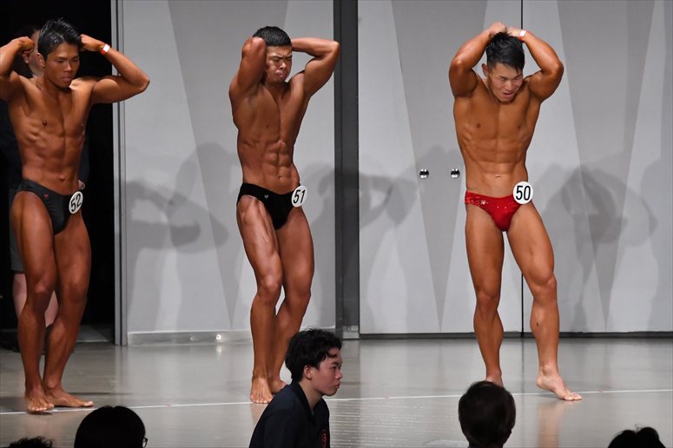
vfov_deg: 6.1
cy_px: 224
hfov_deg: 9.2
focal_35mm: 225
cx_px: 336
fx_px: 4204
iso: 6400
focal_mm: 150
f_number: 5.6
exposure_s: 1/400
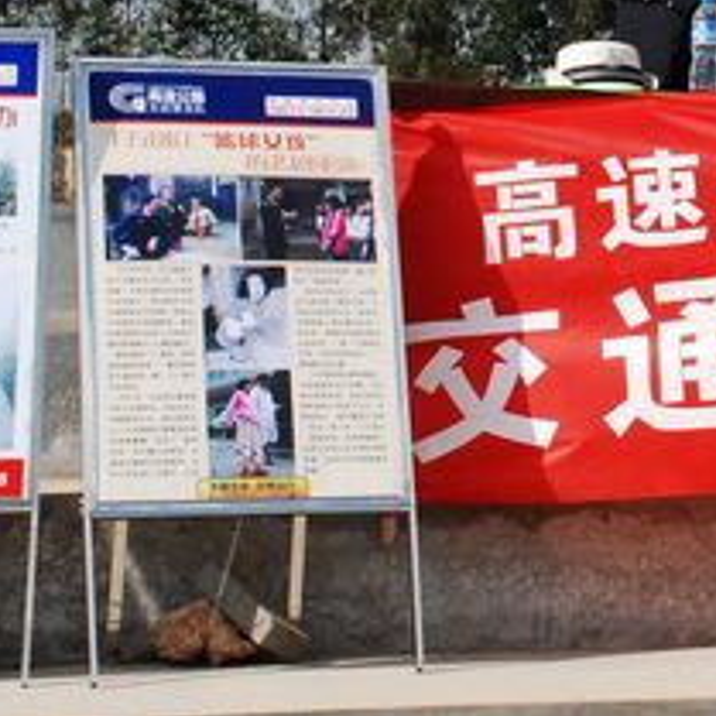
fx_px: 3651
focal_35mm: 156
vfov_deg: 11.0
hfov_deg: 11.0
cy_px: -190
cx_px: 915
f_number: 13
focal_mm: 32
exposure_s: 1/640
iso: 640
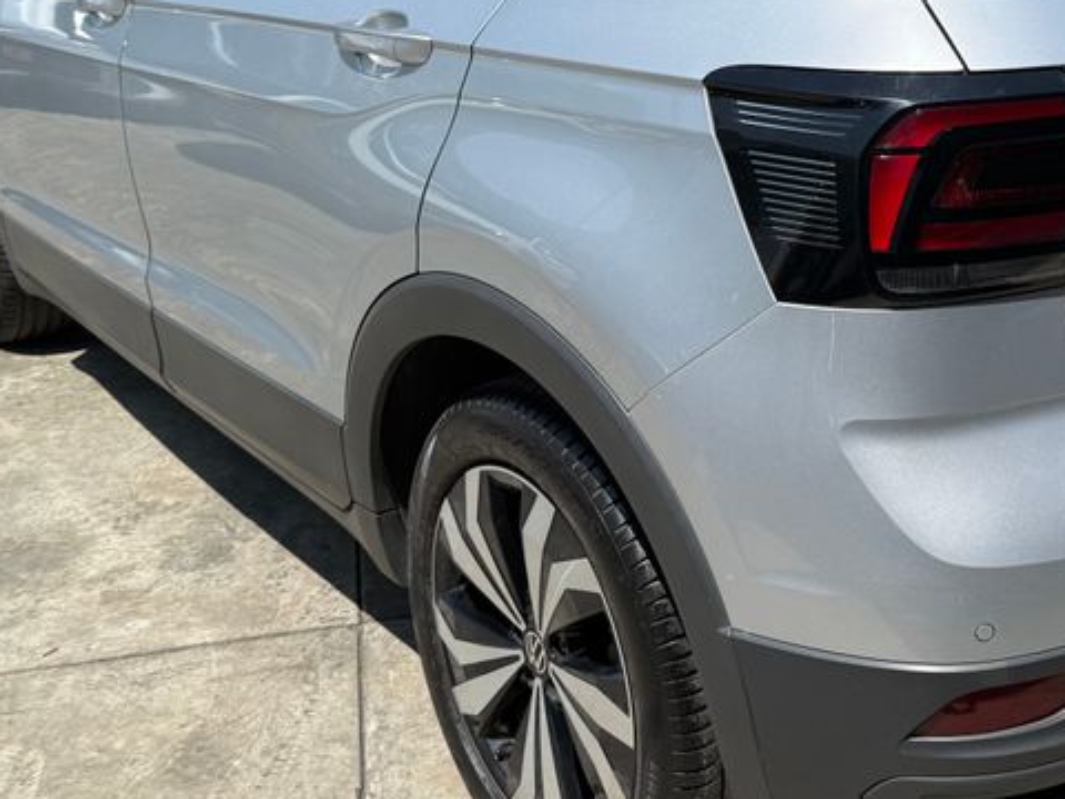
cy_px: 271
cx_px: 828
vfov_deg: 30.1
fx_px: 1477
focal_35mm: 48
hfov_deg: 38.4
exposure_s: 1/4975
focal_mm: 6.76
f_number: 1.78
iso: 80
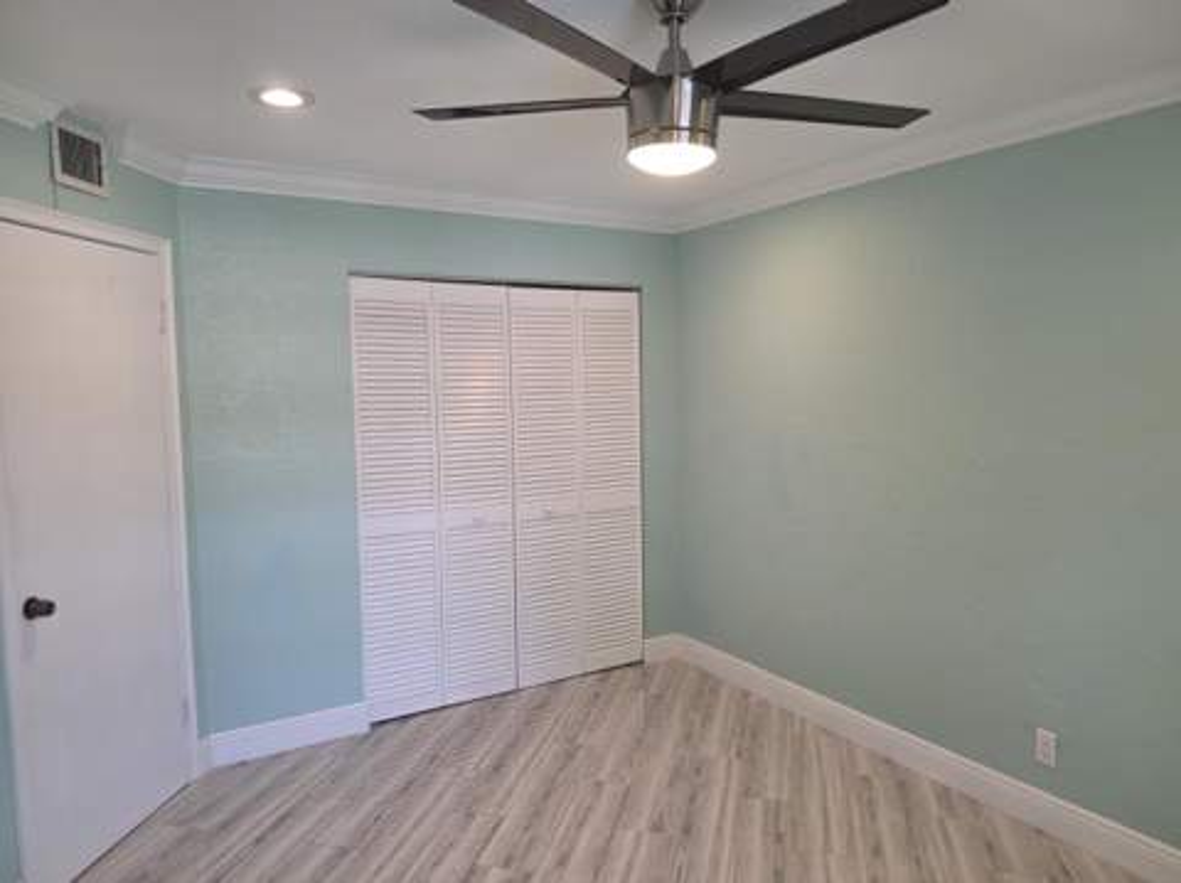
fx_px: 784
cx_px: 590
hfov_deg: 74.0
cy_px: 442
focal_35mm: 23
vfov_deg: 58.8
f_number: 1.4
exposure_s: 1/120
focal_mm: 6.5
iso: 64
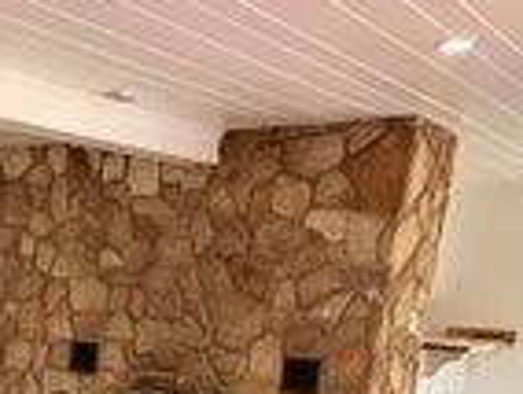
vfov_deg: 21.0
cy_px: 527
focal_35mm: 63
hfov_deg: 27.2
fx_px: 953
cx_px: -96
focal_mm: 2.22
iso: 80
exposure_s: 1/101
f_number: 2.2
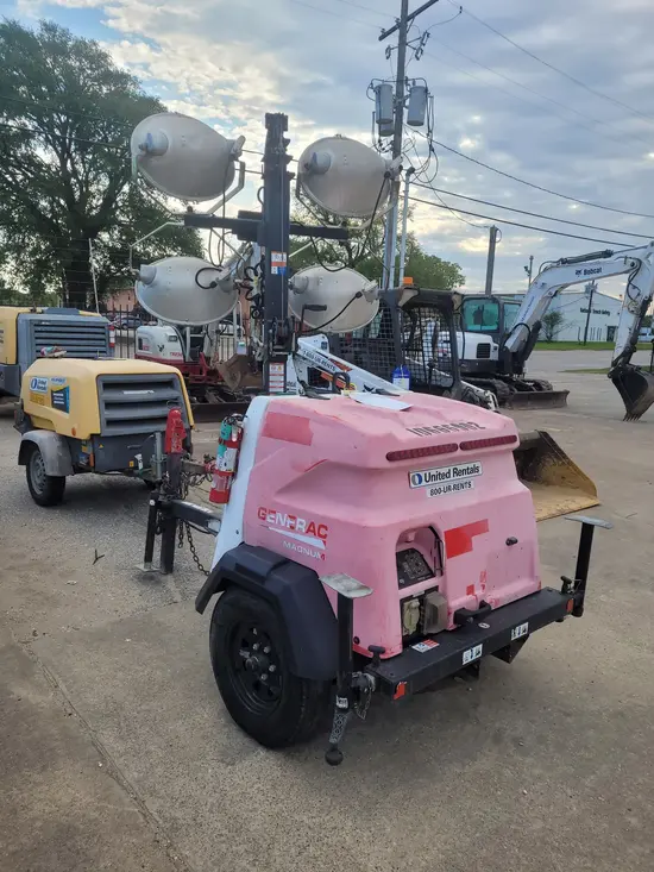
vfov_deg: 67.3
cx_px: 327
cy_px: 436
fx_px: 655
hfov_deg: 53.1
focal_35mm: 26
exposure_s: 1/1030
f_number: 1.8
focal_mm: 5.4
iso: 40
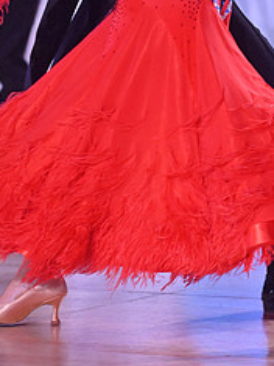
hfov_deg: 4.0
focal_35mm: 368
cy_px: -65
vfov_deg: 5.4
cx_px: 217
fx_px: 3887
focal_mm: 155
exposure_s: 1/400
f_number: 5.6
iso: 5000
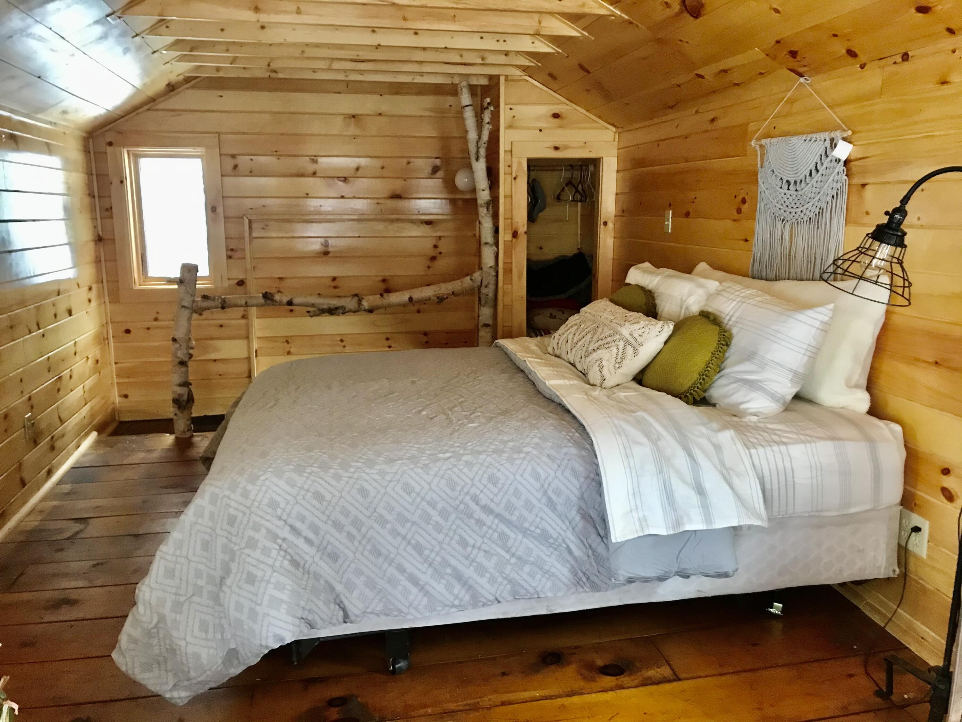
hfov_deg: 63.4
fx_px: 778
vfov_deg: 49.7
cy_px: 361
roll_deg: +0.0
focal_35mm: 28
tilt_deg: -11.7
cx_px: 481
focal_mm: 3.99
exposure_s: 1/15
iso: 100
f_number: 1.8
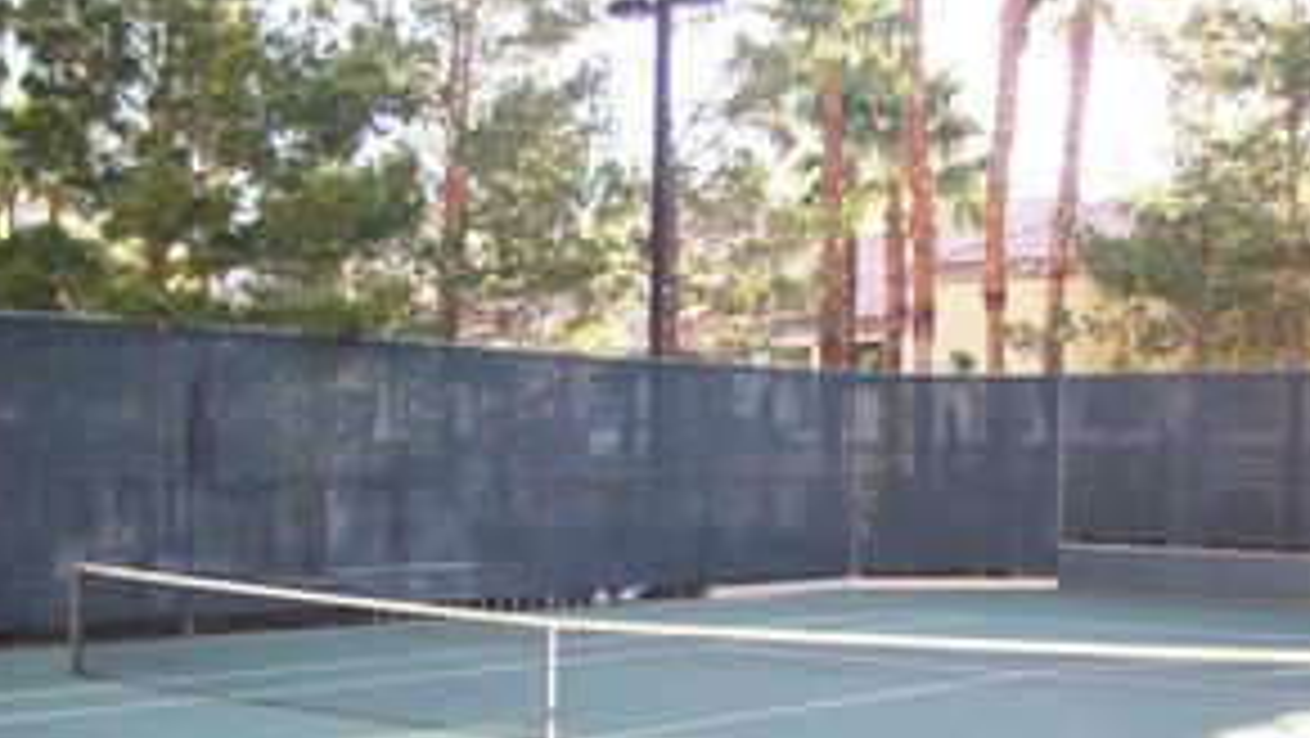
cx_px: 806
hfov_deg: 40.3
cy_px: 572
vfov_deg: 23.2
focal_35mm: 51
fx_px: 1772
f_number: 2.8
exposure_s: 1/80
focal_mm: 6.2
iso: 80
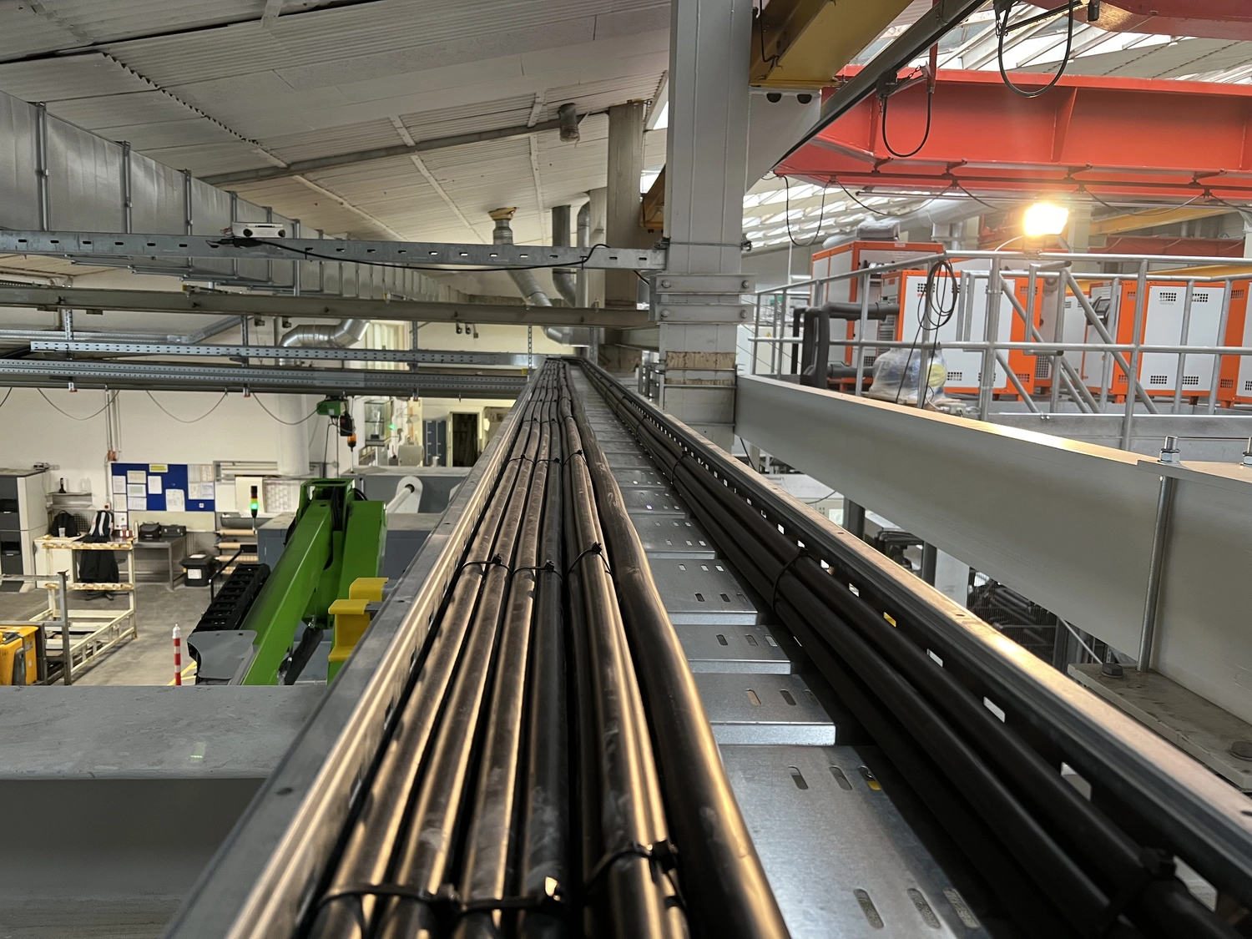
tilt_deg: -9.3
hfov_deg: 67.3
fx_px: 940
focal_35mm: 26
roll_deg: -1.6
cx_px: 626
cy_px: 470
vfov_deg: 53.1
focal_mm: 5.7
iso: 250
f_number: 1.5
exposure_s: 1/50
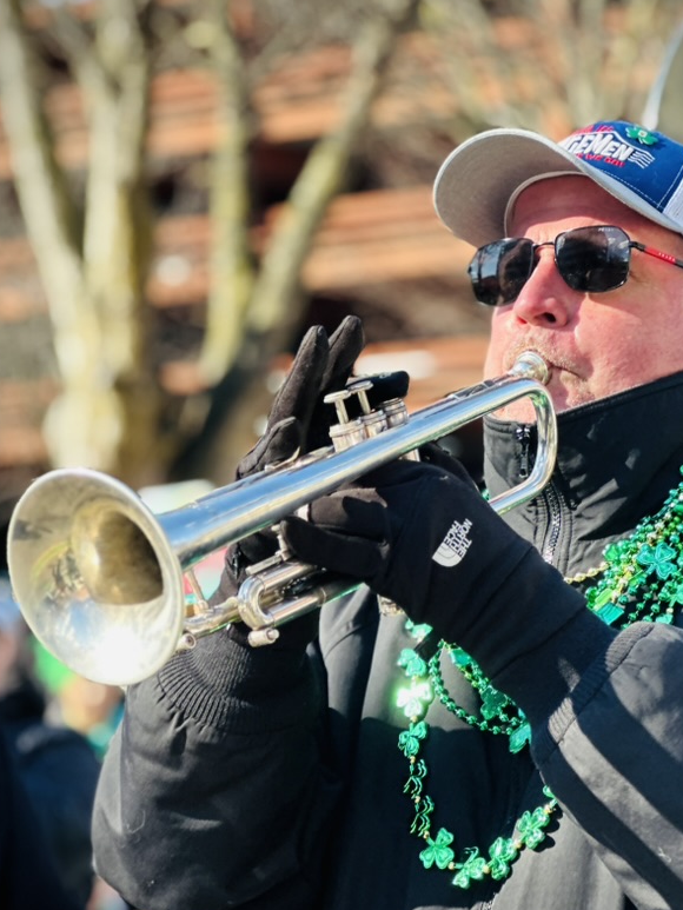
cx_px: 416
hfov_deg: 14.5
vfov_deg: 19.3
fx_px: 2683
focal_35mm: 102
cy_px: 490
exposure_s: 1/121
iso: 25
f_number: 2.8
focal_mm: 9
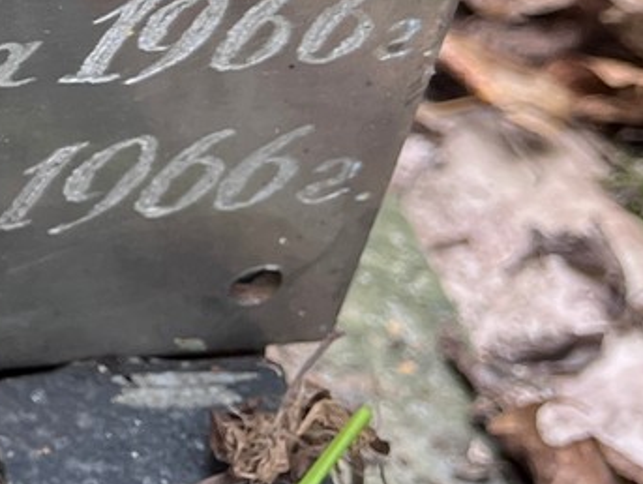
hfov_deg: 15.2
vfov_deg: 13.1
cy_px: -174
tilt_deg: -42.4
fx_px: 2027
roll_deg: +4.8
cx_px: -568
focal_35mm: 109
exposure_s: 1/122
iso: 100
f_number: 1.6
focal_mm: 5.1
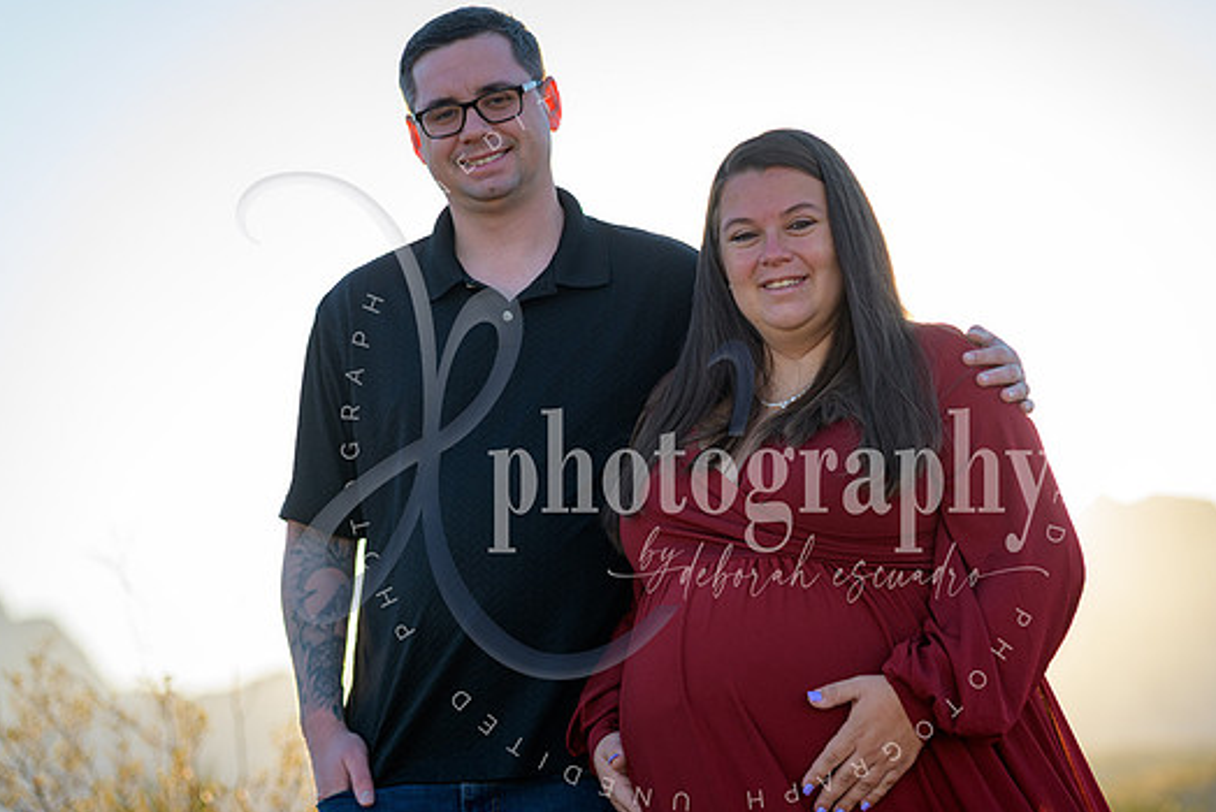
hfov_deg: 16.5
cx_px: 659
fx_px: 4191
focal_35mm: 124
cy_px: 426
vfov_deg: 11.1
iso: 250
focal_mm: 112
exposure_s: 1/800
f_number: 3.5
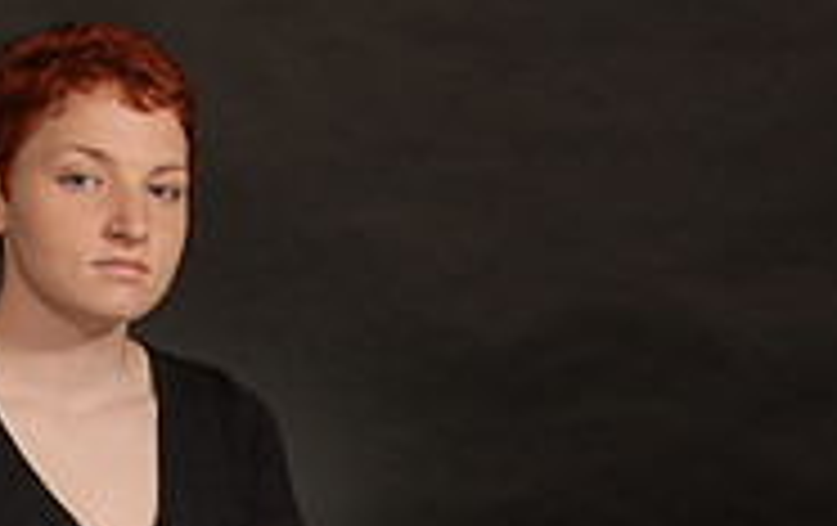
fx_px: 3373
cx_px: 194
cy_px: 787
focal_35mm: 148
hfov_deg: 14.1
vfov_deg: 8.7
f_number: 5.6
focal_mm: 31
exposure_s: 1/125
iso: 100
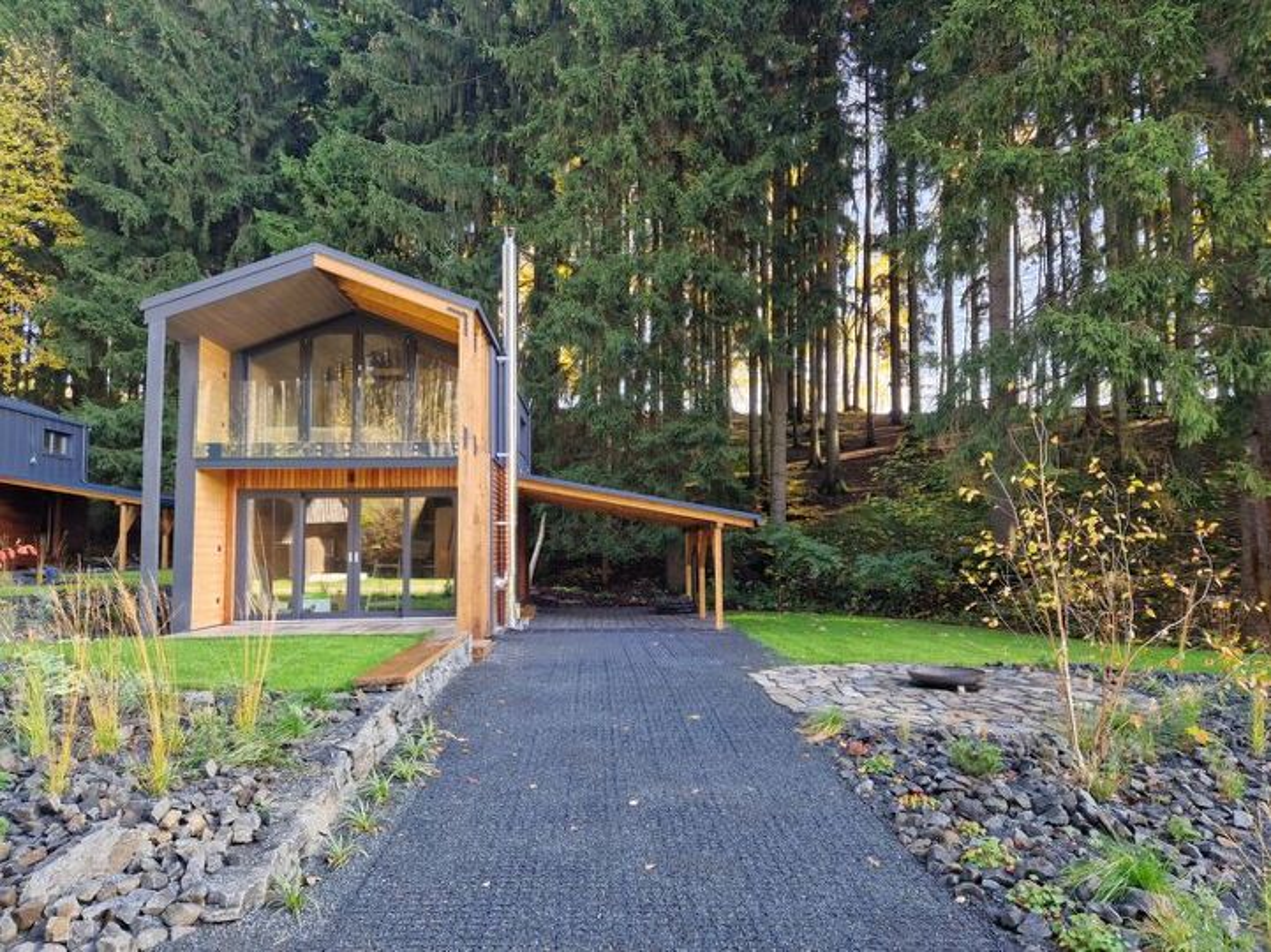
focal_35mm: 23
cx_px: 636
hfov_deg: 74.0
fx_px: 844
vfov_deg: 58.8
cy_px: 476
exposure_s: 1/180
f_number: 1.8
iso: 80
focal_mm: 5.4
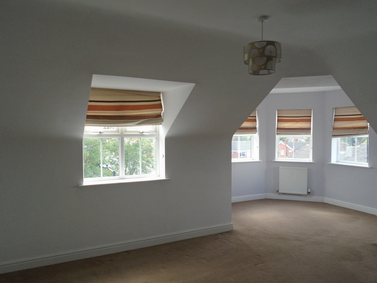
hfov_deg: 67.3
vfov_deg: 53.1
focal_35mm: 26
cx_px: 188
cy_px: 142
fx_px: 283
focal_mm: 4.6
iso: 200
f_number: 3.2
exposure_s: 1/100
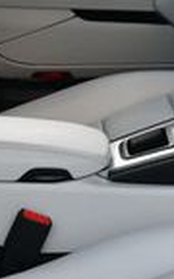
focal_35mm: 163
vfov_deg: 12.8
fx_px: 1237
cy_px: 147
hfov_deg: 8.0
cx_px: 114
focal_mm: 18
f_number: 4
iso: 400
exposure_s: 1/250
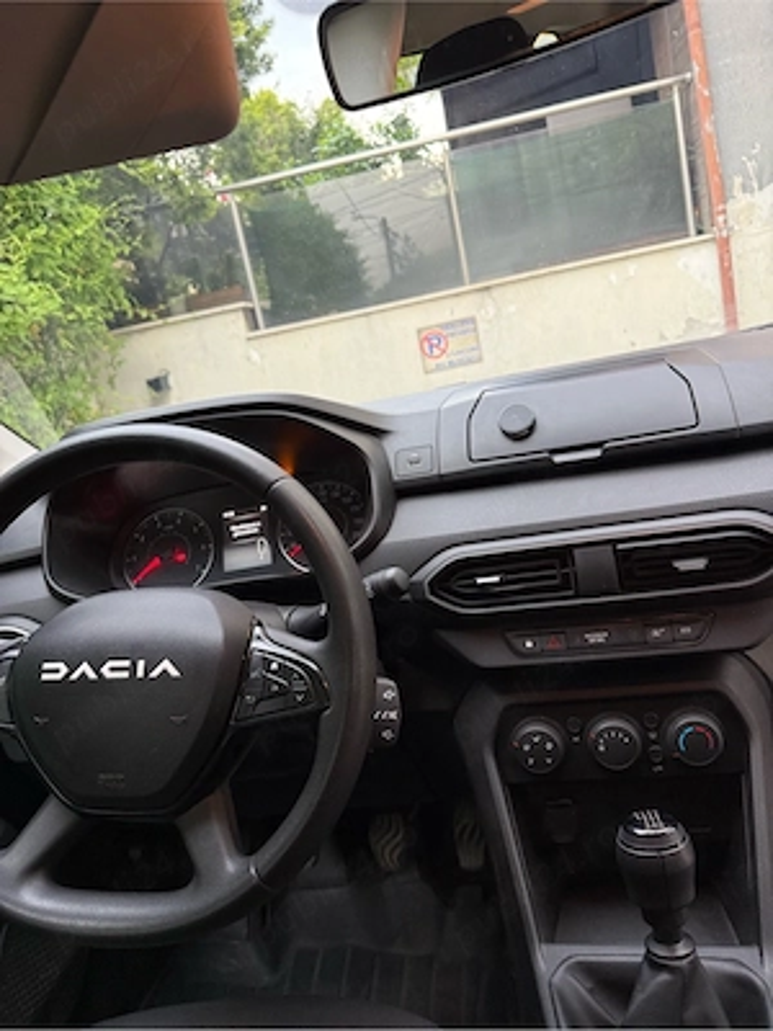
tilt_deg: -10.5
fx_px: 715
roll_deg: +11.6
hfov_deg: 56.8
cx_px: 386
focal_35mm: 24
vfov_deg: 71.6
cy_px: 516
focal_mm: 6.76
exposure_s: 1/60
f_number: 1.78
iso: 250
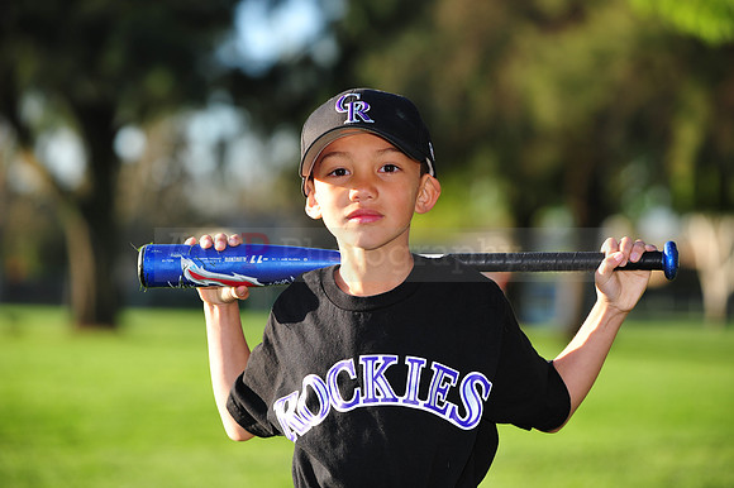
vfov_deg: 10.5
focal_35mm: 130
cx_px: 367
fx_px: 2649
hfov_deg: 15.8
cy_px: 244
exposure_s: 1/500
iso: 200
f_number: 4.5
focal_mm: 130
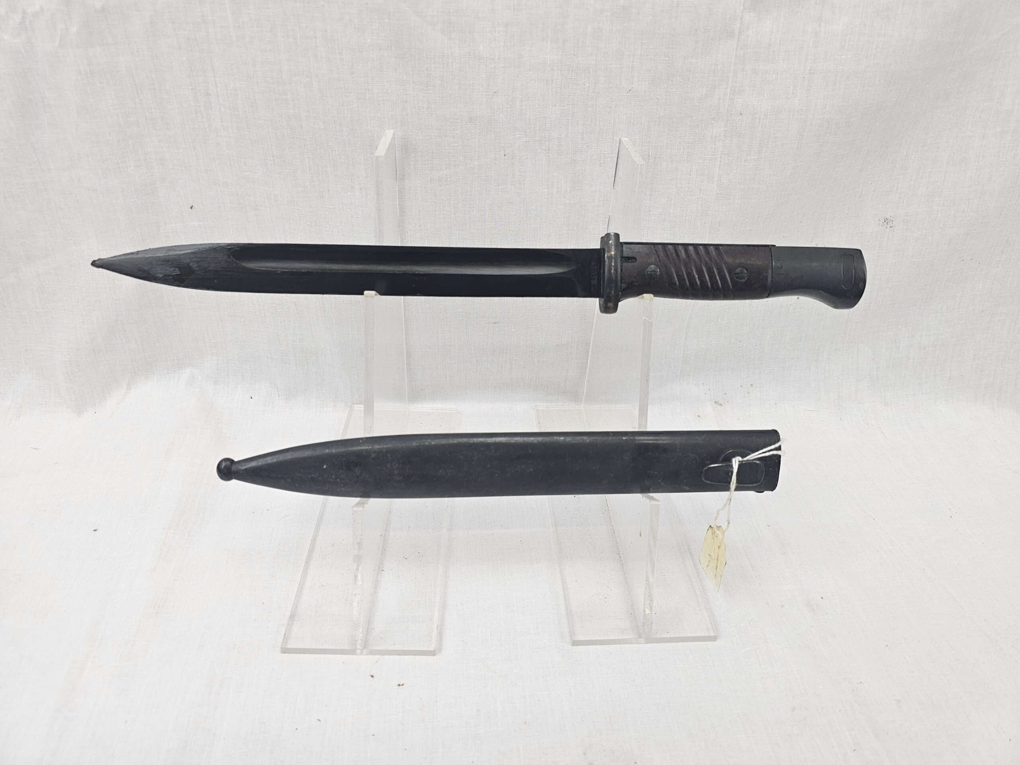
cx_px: 510
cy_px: 382
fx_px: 678
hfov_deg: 73.9
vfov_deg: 58.9
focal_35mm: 23
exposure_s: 1/100
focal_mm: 6.3
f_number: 1.7
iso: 40
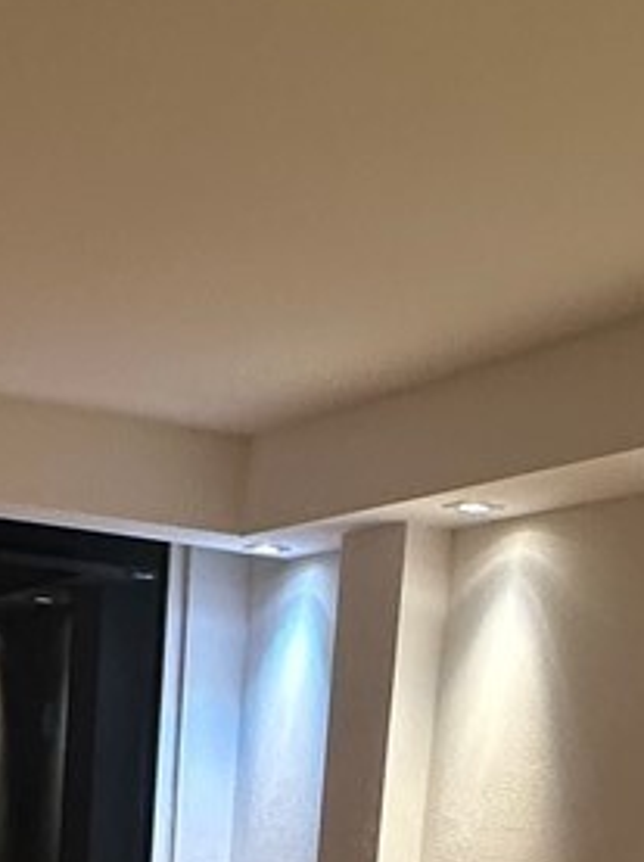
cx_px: 255
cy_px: 1301
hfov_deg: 18.1
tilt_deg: -12.0
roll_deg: -5.8
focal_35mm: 81
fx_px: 2014
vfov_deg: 20.6
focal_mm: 2.22
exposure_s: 1/60
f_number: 2.2
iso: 160
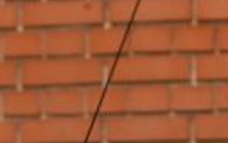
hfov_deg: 3.8
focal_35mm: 547
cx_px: 124
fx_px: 3402
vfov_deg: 2.4
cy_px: 420
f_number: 6.3
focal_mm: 90
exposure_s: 1/60
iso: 1600
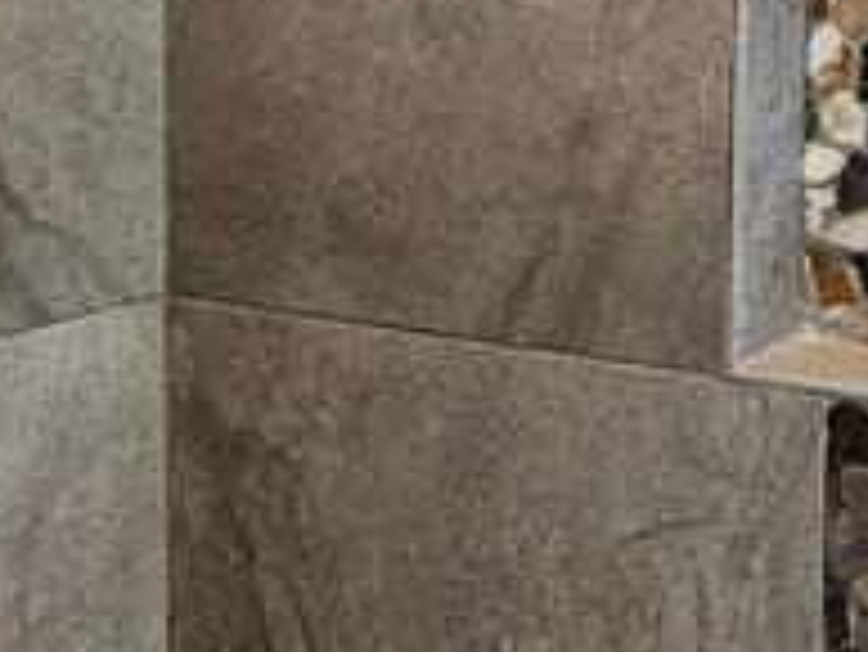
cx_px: 877
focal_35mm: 69
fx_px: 1731
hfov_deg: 26.6
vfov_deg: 20.8
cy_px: 40
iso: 250
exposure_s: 1/60
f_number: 2.2
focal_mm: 2.2
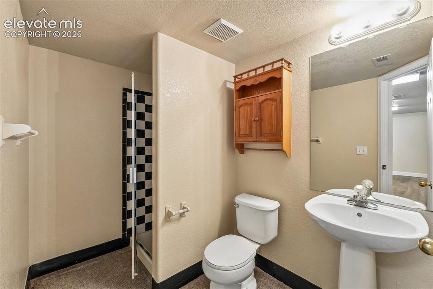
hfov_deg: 100.4
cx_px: 216
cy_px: 144
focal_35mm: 15
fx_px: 180
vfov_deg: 77.3
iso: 640
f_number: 9
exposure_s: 1/3.33
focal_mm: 10
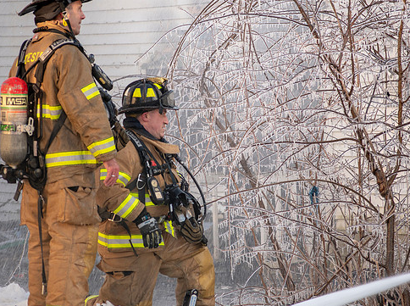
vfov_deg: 6.8
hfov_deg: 9.1
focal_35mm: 217
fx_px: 2565
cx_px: 189
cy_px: 137
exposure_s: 1/200
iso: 320
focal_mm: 105
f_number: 4.5
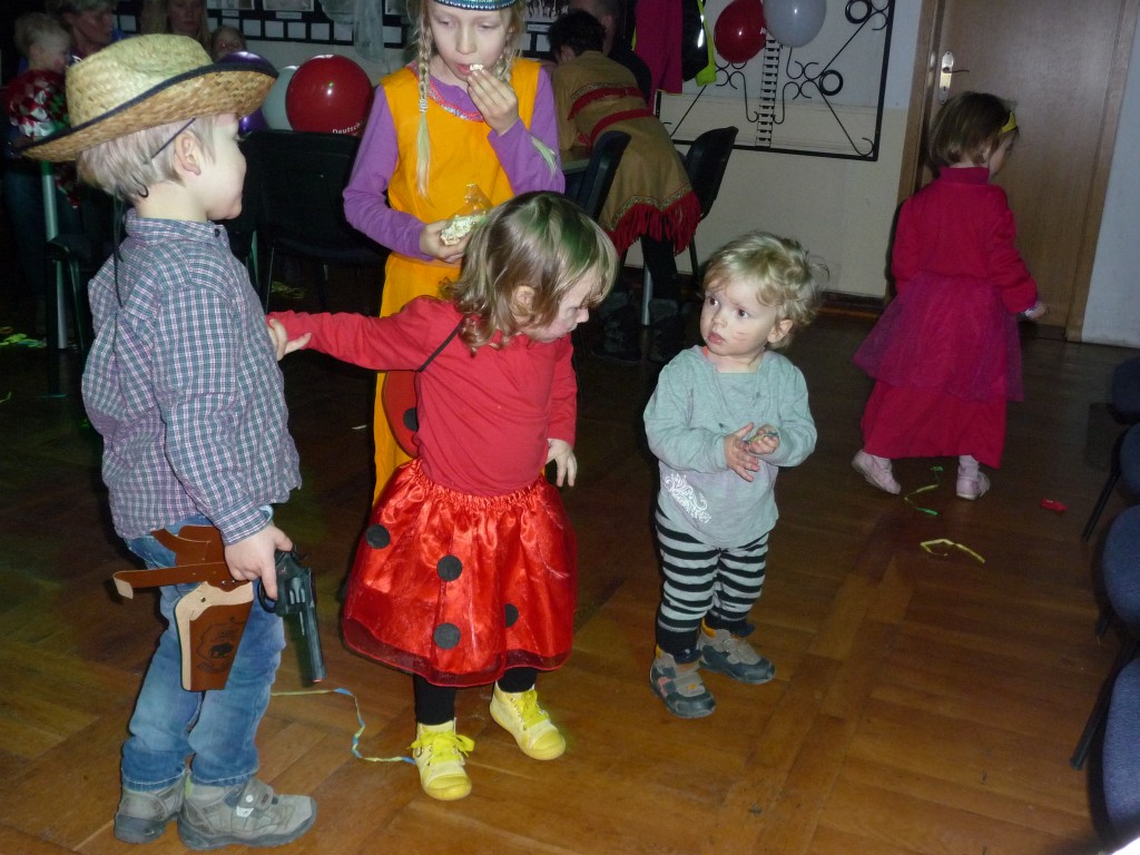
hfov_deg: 51.4
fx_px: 1186
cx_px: 570
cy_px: 428
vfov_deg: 39.7
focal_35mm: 36
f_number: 3.7
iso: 320
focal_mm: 6
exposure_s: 1/30
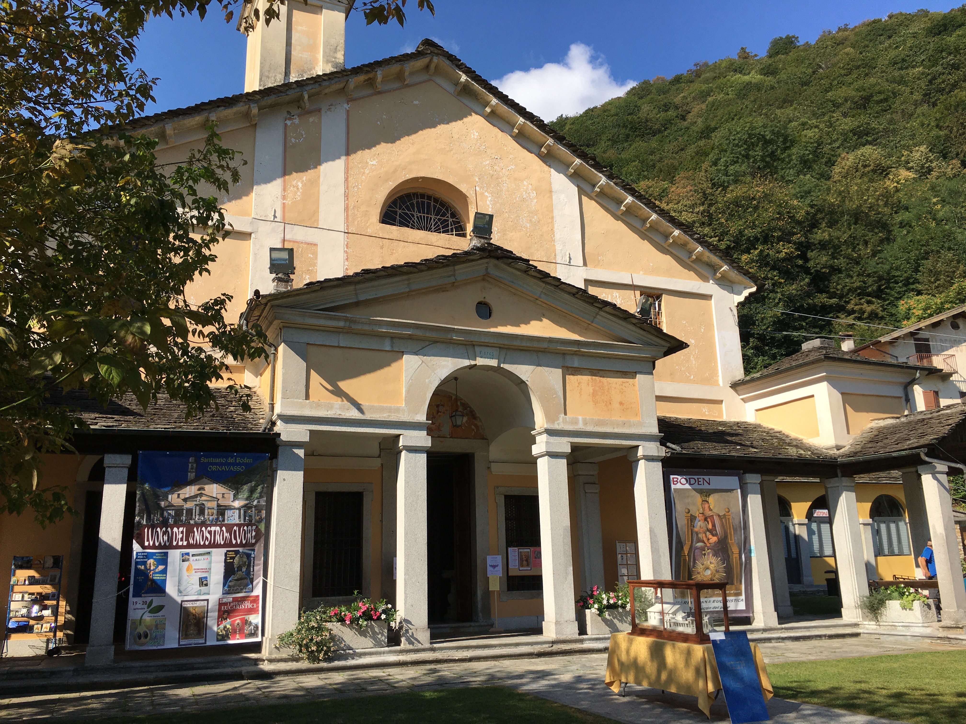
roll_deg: +1.5
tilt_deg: +16.5
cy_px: 362
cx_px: 483
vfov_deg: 48.2
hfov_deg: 61.7
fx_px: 809
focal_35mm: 29
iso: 25
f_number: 2.2
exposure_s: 1/1451
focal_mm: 4.15
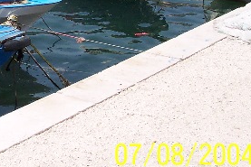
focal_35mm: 114
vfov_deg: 11.7
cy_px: -49
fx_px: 795
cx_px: -72
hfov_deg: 16.9
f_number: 4.8
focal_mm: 8
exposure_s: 1/700
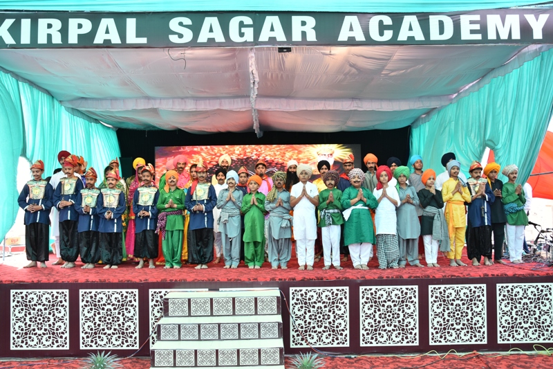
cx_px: 276
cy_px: 184
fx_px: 507
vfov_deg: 40.0
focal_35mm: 33
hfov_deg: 57.2
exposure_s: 1/125
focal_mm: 22
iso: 400
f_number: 5.6
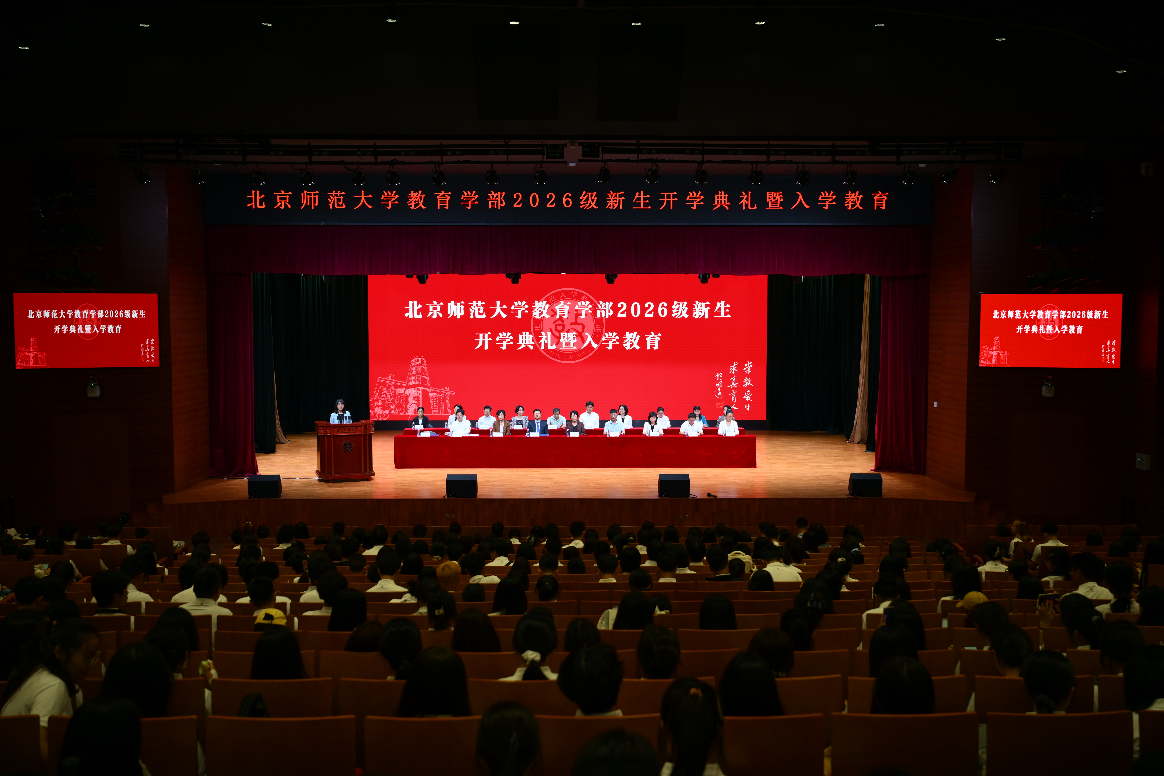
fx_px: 1099
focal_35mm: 34
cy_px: 388
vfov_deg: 38.9
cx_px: 582
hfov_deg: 55.8
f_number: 3.5
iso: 400
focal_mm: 34
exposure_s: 1/125
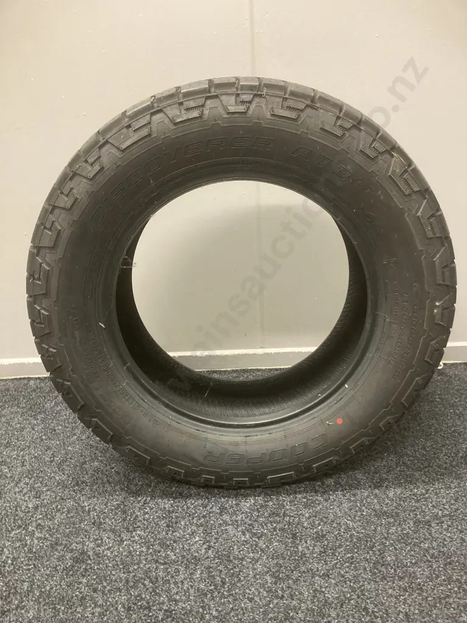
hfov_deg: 49.7
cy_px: 312
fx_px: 504
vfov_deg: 63.4
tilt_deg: -20.0
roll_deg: +3.0
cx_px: 234
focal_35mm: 28
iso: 250
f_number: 1.8
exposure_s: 1/33
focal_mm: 3.99
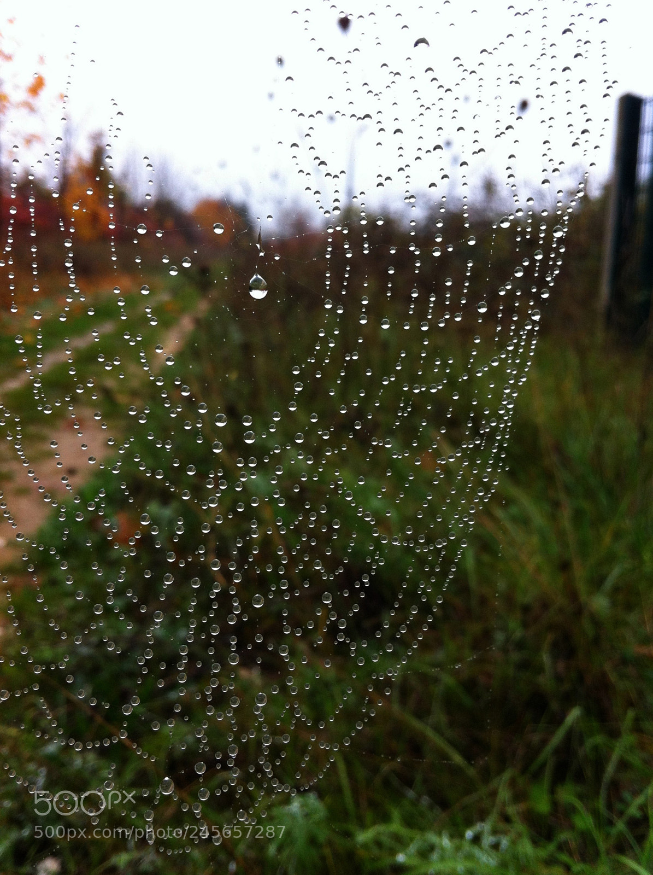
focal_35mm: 35
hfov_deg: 40.6
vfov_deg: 52.7
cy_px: 438
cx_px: 326
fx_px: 883
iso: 100
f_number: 2.8
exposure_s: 1/120
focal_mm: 3.85
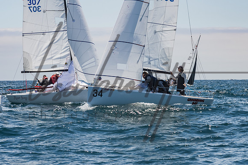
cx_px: 124
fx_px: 1366
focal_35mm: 198
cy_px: 82
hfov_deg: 10.4
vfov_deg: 6.9
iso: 640
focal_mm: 130
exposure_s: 1/1000
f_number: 14
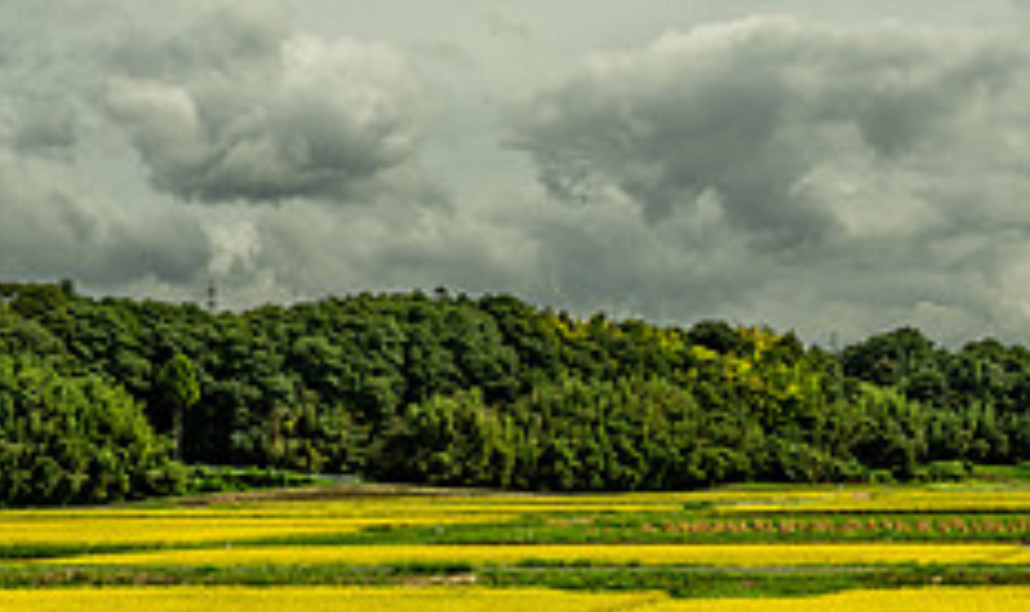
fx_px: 2216
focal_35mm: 80
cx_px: 600
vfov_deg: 15.7
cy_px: 467
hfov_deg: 26.1
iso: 220
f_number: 11
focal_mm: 30
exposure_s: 1/250
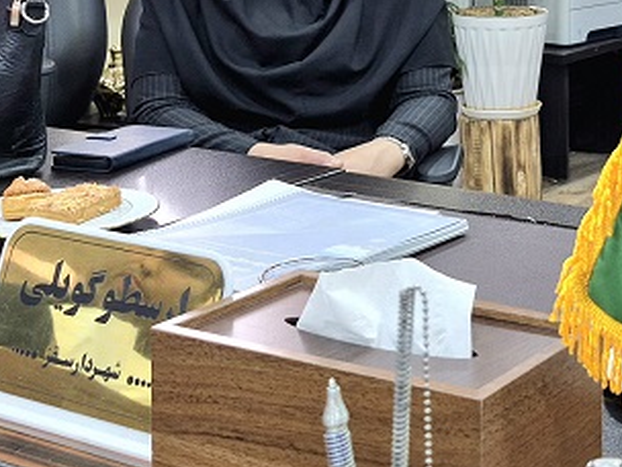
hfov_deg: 24.3
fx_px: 1348
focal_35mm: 75
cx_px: 677
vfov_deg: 18.7
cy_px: -75
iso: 50
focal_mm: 5.4
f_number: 1.8
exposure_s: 1/100
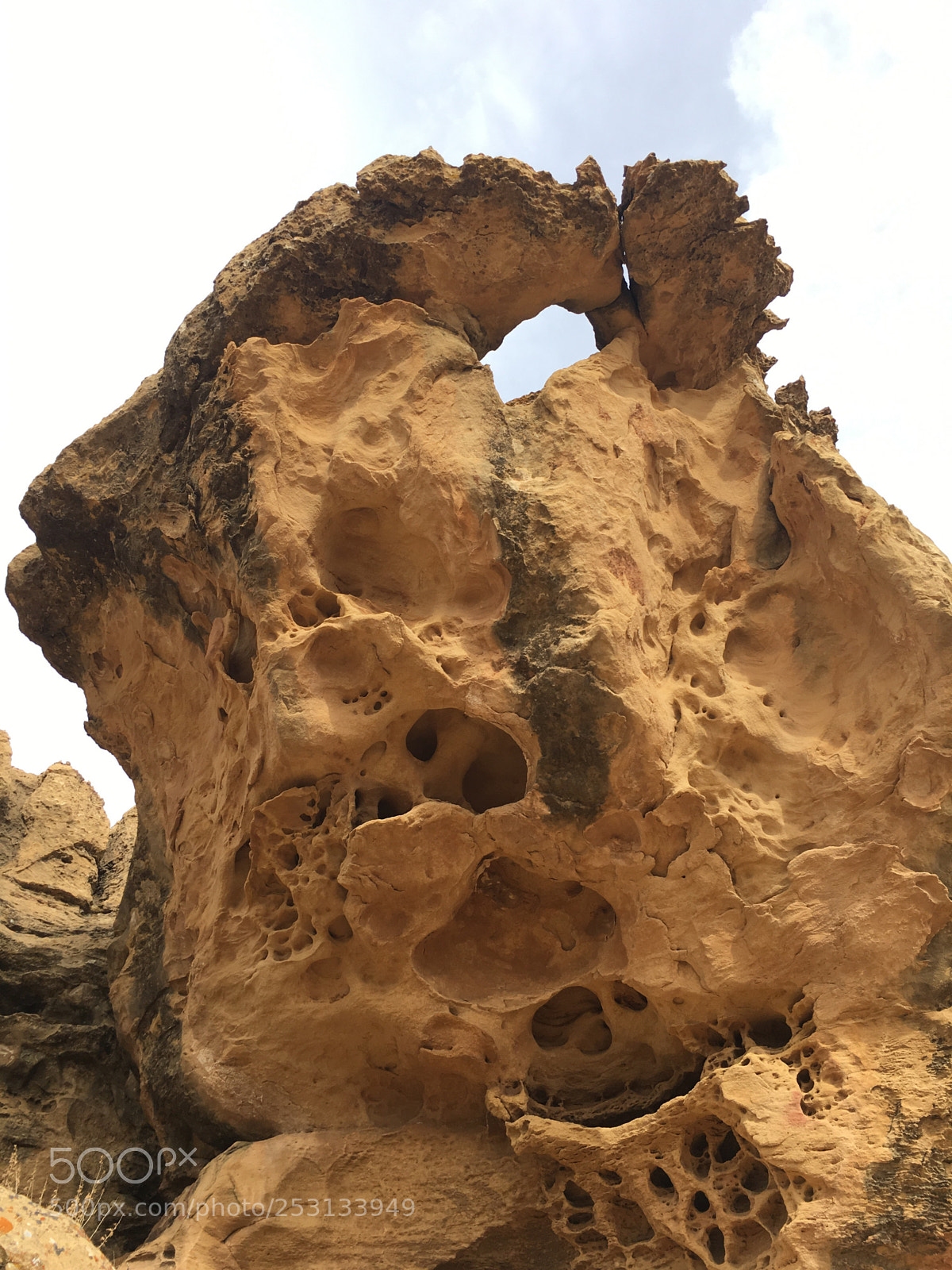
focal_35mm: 29
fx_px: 1063
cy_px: 635
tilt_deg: +47.4
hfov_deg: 48.2
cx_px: 476
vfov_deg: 61.7
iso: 25
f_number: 2.2
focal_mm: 4.15
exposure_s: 1/545
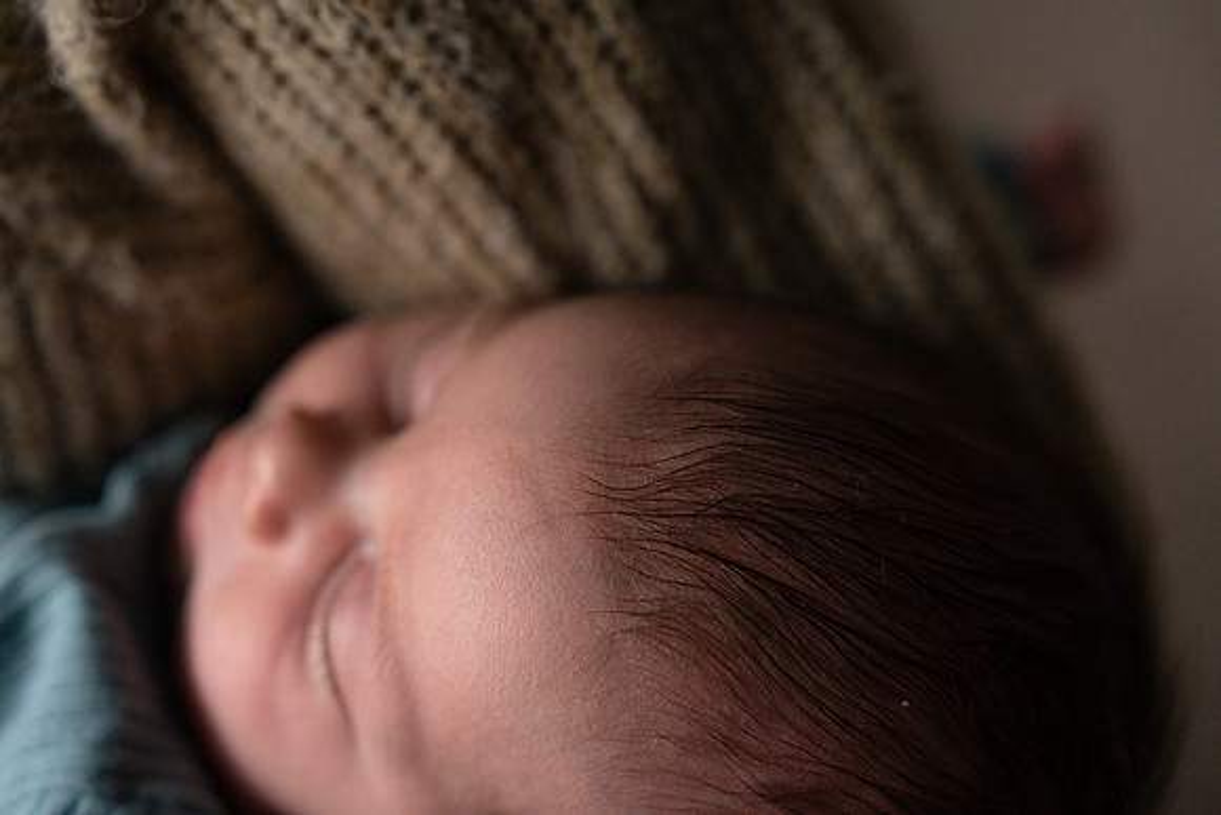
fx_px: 2375
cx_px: 610
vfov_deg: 19.5
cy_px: 408
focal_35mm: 70
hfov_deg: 28.8
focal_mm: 70
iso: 640
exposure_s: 1/250
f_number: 2.8
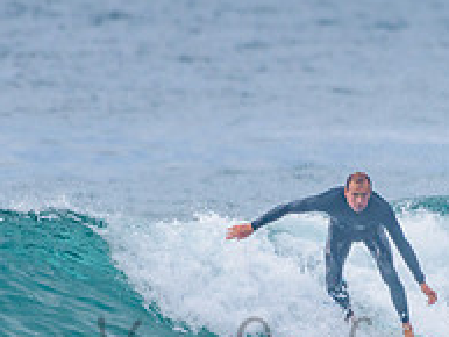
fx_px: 22960
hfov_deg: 1.1
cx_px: 409
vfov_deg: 0.8
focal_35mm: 1769
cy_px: 290
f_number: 5.6
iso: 250
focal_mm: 500
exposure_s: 1/2000
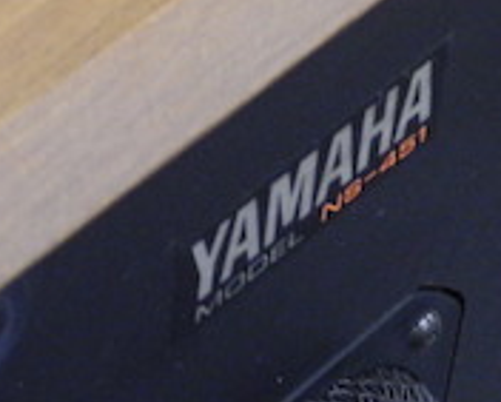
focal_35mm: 202
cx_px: -46
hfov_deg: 9.5
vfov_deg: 7.2
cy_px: -556
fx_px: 2997
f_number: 3.2
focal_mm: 8.1
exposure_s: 1/30
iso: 387
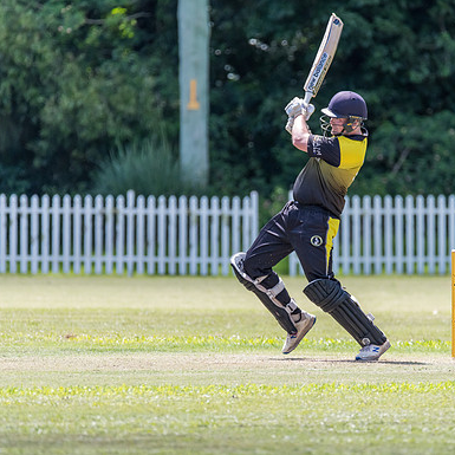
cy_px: 228
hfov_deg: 2.3
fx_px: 11584
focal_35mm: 779
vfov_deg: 2.3
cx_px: 299
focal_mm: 600
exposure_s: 1/2000
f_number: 6.3
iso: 1100
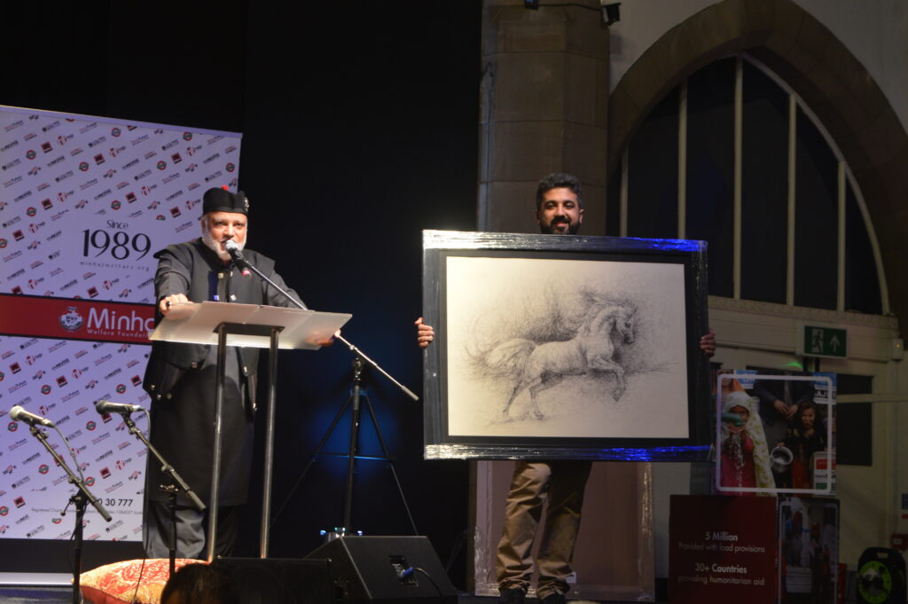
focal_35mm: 78
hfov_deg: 26.0
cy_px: 302
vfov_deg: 17.5
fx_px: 1966
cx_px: 454
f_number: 5.6
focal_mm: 52
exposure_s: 1/30
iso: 400
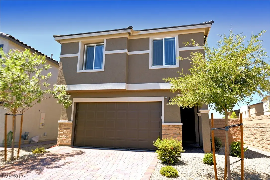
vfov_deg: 53.1
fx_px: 180
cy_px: 90
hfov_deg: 73.7
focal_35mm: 24
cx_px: 135
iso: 100
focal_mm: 16
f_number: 6.3
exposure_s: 1/250
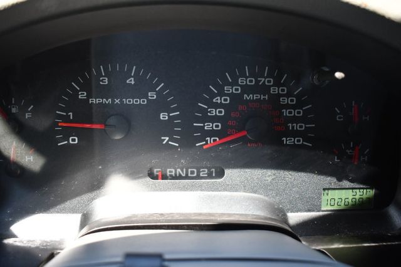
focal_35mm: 36
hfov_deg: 53.2
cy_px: 134
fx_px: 401
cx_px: 200
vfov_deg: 36.8
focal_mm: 24
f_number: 3.8
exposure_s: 1/250
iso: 640
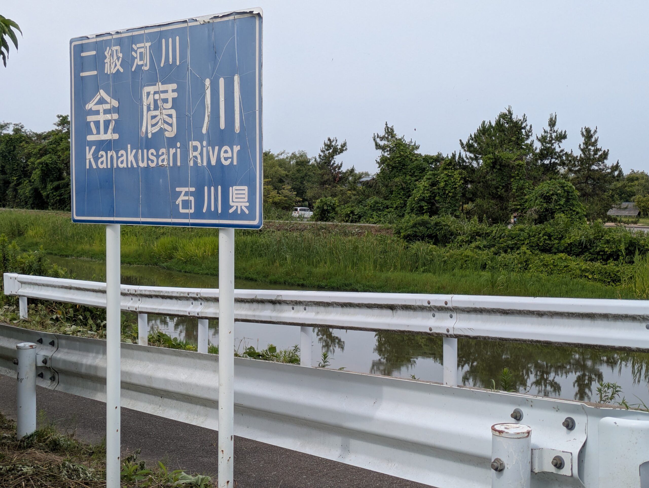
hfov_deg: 37.5
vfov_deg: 28.6
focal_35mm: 51
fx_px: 957
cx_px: 324
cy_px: 244
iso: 43
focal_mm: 5.43
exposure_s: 1/1499
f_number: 1.89
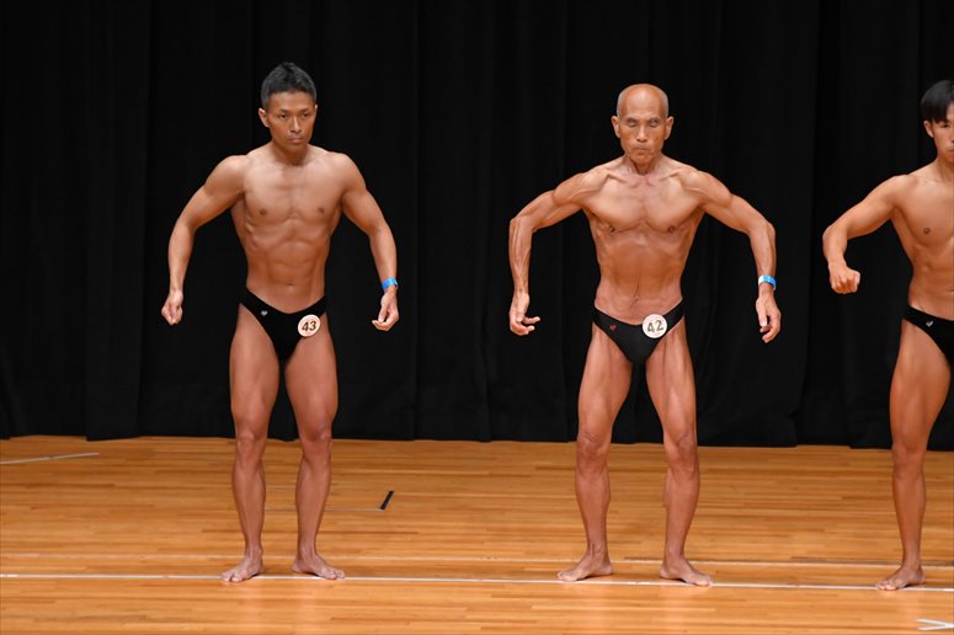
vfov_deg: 4.8
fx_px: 7549
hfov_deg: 7.2
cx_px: 477
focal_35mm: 285
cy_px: 318
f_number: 5.6
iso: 3200
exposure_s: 1/400
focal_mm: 190
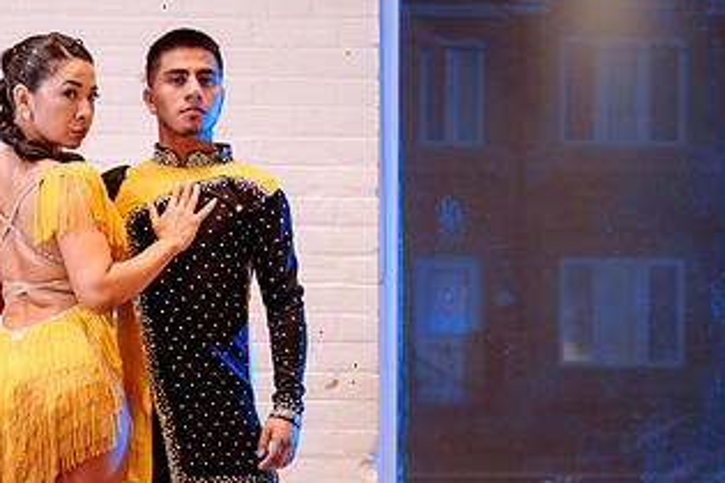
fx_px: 2054
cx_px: 384
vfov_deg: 13.3
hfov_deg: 20.0
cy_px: 397
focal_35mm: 102
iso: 640
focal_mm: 52
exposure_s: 1/100
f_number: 2.8
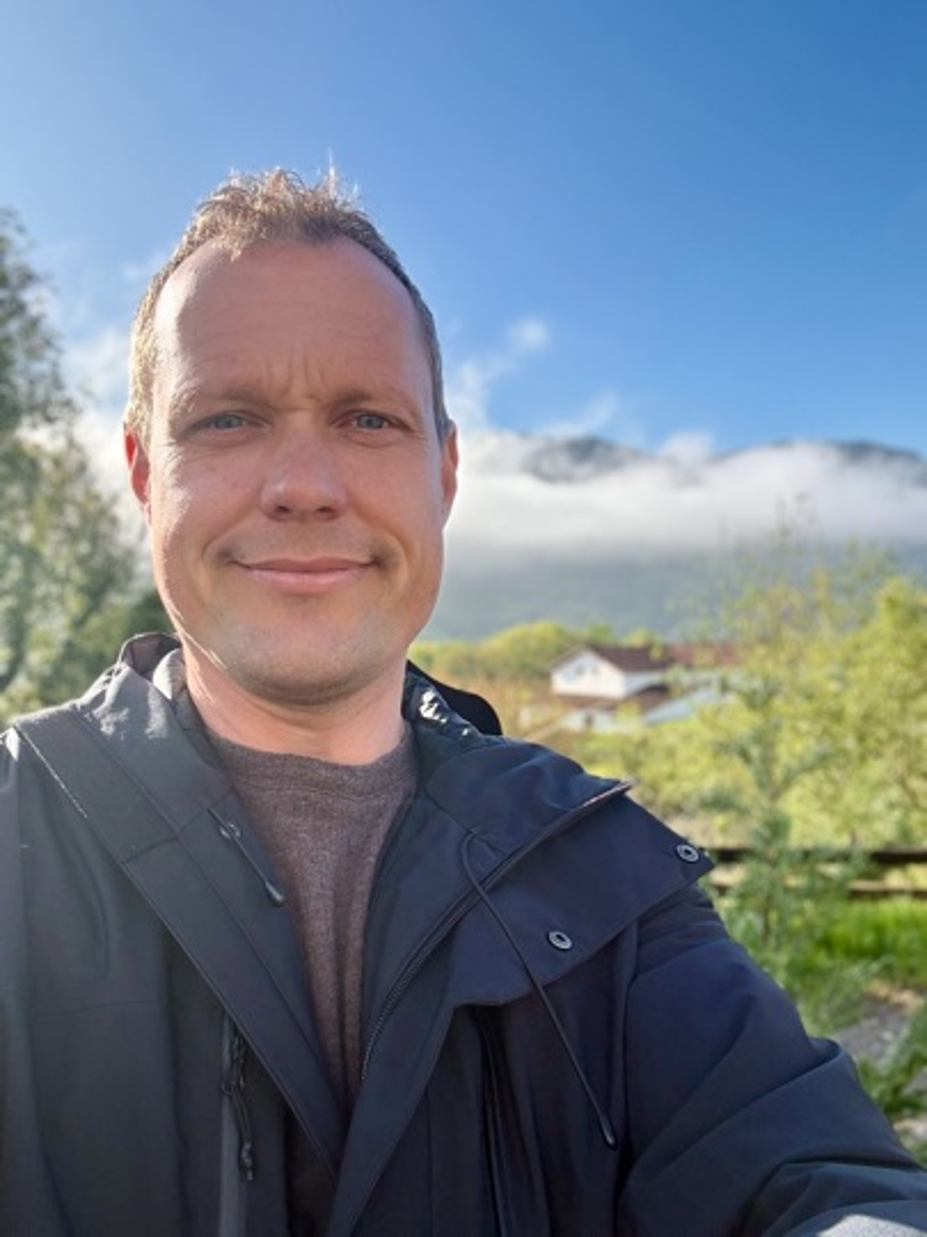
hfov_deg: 46.8
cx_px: 464
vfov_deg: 60.0
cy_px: 618
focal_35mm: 30
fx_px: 1071
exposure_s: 1/885
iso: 40
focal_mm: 2.69
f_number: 1.9
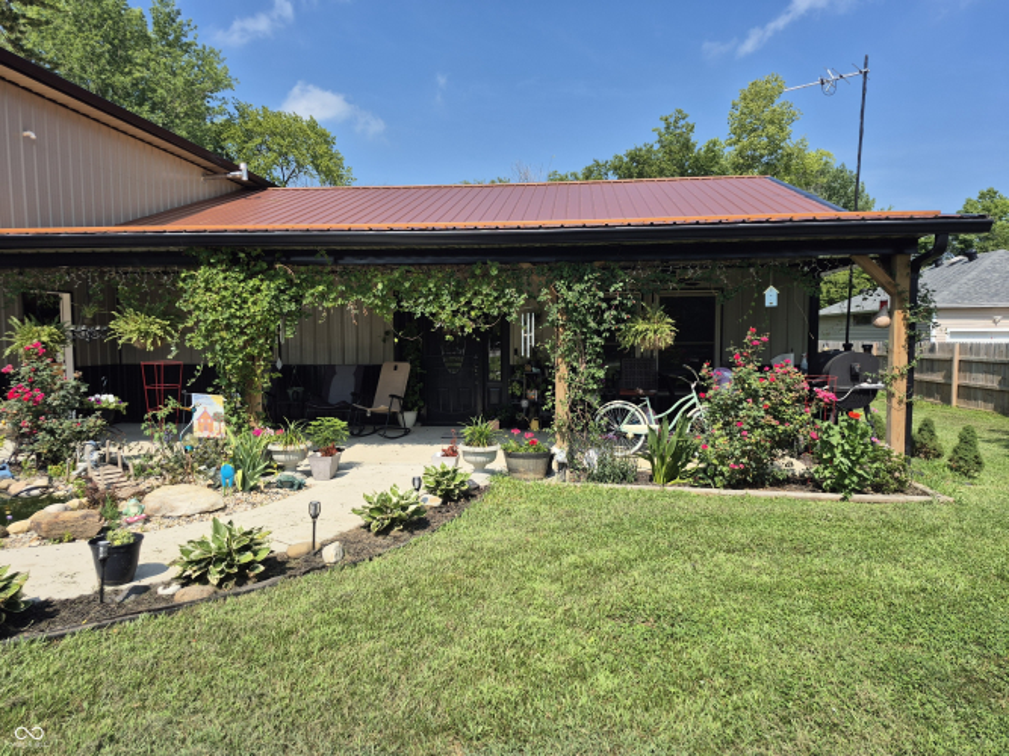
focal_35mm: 23
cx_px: 504
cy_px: 378
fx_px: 670
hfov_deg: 73.9
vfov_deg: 58.9
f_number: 1.8
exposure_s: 1/1644
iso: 25
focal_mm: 5.4
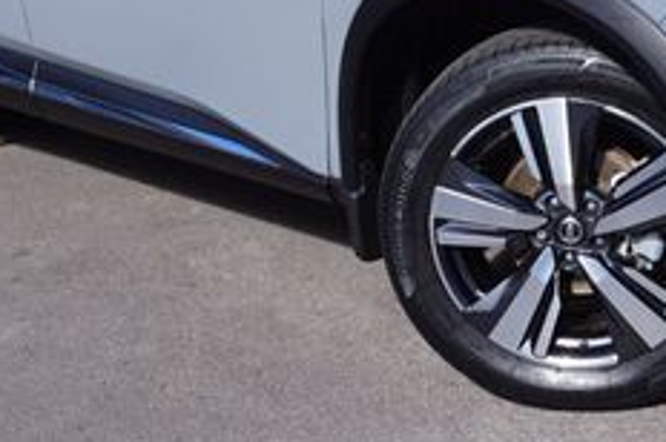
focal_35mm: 91
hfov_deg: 22.3
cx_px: 471
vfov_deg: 14.6
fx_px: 1681
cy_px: -60
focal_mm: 22
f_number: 11
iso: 100
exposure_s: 1/80
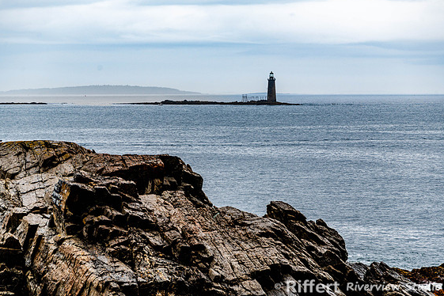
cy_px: 148
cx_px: 222
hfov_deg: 11.6
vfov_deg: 7.8
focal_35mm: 177
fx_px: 2183
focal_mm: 160
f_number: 6.3
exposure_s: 1/250
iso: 200
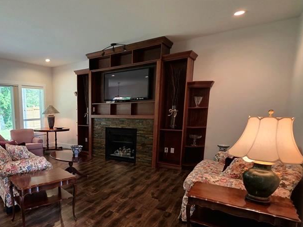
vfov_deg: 60.3
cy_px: 141
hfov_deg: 70.6
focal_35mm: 22
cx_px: 71
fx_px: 193
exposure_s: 1/60.2
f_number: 1.9
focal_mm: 2.2
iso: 250
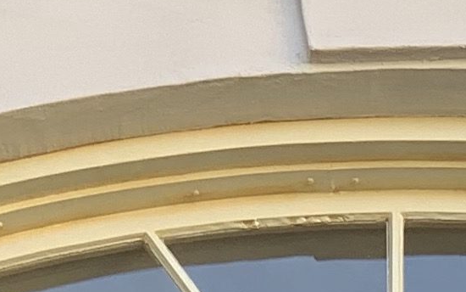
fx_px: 5132
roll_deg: -0.3
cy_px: 981
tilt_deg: +40.4
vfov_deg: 3.2
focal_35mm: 404
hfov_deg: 5.2
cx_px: 341
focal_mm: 6
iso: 20
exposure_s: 1/122
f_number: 2.4
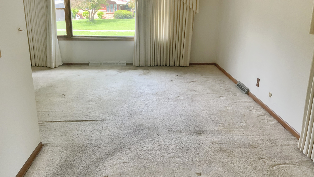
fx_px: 266
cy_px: 77
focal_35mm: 32
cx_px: 156
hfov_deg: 61.0
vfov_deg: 36.6
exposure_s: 1/122
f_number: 1.8
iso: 50
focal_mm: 3
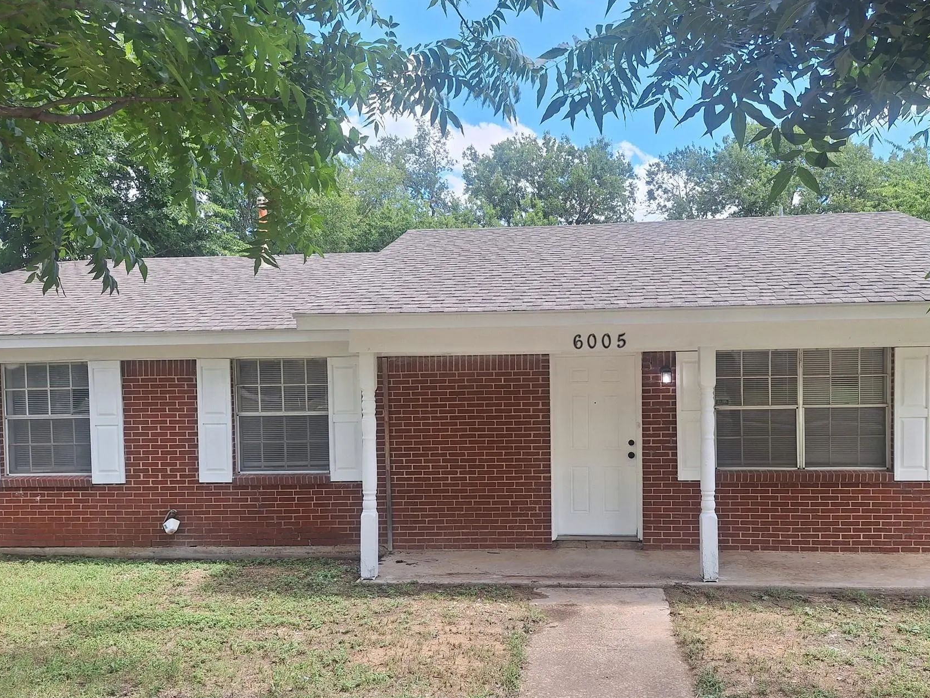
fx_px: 752
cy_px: 396
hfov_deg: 63.3
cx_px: 515
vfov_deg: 49.6
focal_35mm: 28
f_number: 1.8
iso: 40
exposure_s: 1/809
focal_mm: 5.54
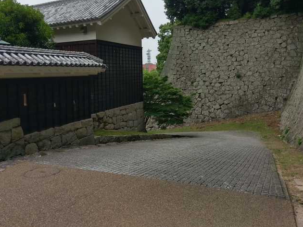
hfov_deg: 55.2
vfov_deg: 42.7
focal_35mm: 33
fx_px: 289
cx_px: 137
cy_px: 86
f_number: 1.8
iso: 100
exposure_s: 1/1280
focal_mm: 4.58
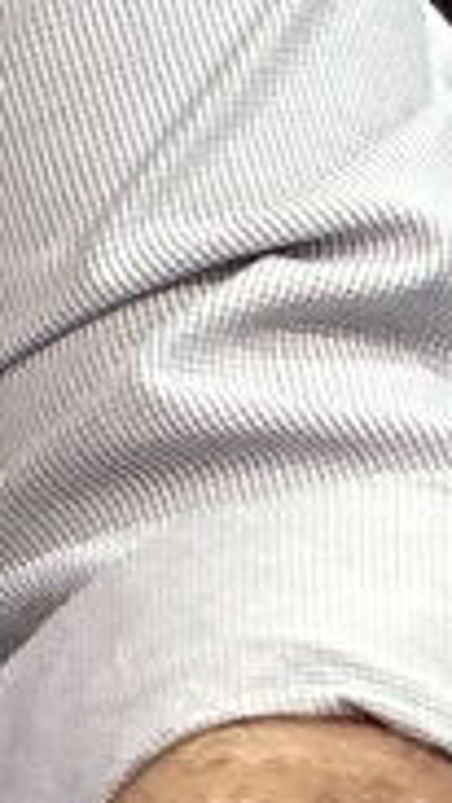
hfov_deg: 2.2
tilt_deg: -7.5
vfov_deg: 3.9
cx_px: -1163
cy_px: -1020
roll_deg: -0.2
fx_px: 11713
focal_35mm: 550
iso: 160
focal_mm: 9
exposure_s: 1/40
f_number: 2.8
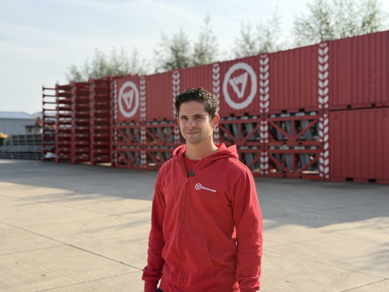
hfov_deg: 39.7
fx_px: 539
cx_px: 194
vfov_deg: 30.3
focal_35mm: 48
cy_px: 146
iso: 80
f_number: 1.78
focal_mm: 6.76
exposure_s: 1/3096
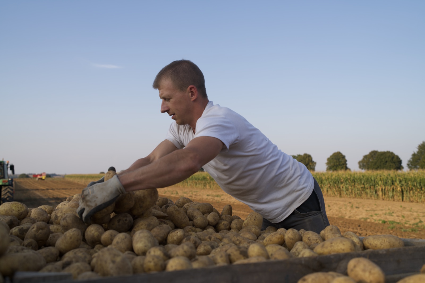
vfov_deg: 37.8
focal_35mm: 35
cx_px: 212
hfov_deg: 54.4
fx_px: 413
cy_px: 142
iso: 100
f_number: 4.5
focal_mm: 35
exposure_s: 1/500
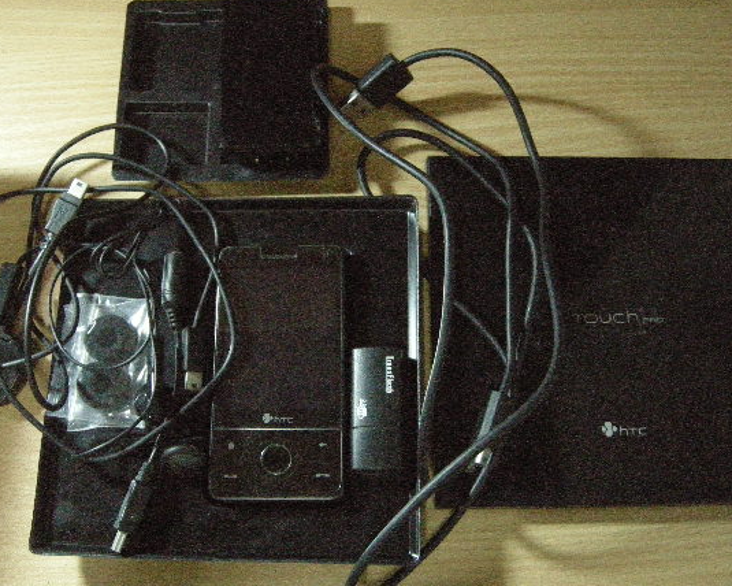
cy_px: 301
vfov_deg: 35.7
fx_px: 910
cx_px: 363
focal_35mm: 42
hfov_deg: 43.8
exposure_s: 1/30
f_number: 2.7
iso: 1600
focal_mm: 7.5
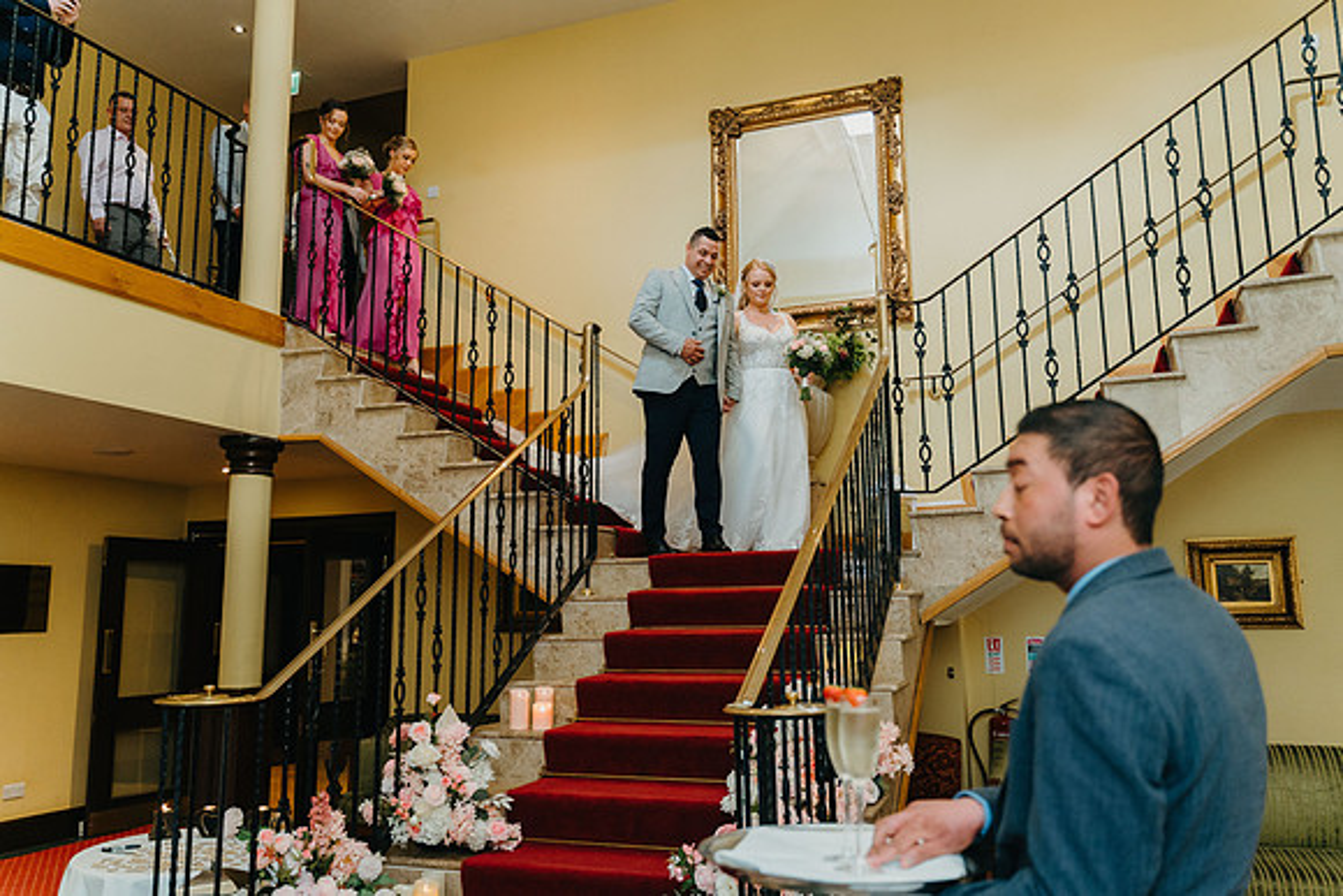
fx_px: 1045
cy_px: 448
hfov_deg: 65.5
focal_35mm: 28
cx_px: 672
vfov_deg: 46.4
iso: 1250
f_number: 2.8
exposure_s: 1/160
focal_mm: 28
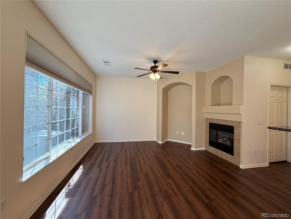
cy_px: 110
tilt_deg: +4.6
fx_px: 118
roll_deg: -1.3
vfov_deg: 85.7
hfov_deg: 102.1
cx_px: 146
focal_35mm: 14
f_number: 2.2
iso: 125
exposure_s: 1/120
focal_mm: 2.22
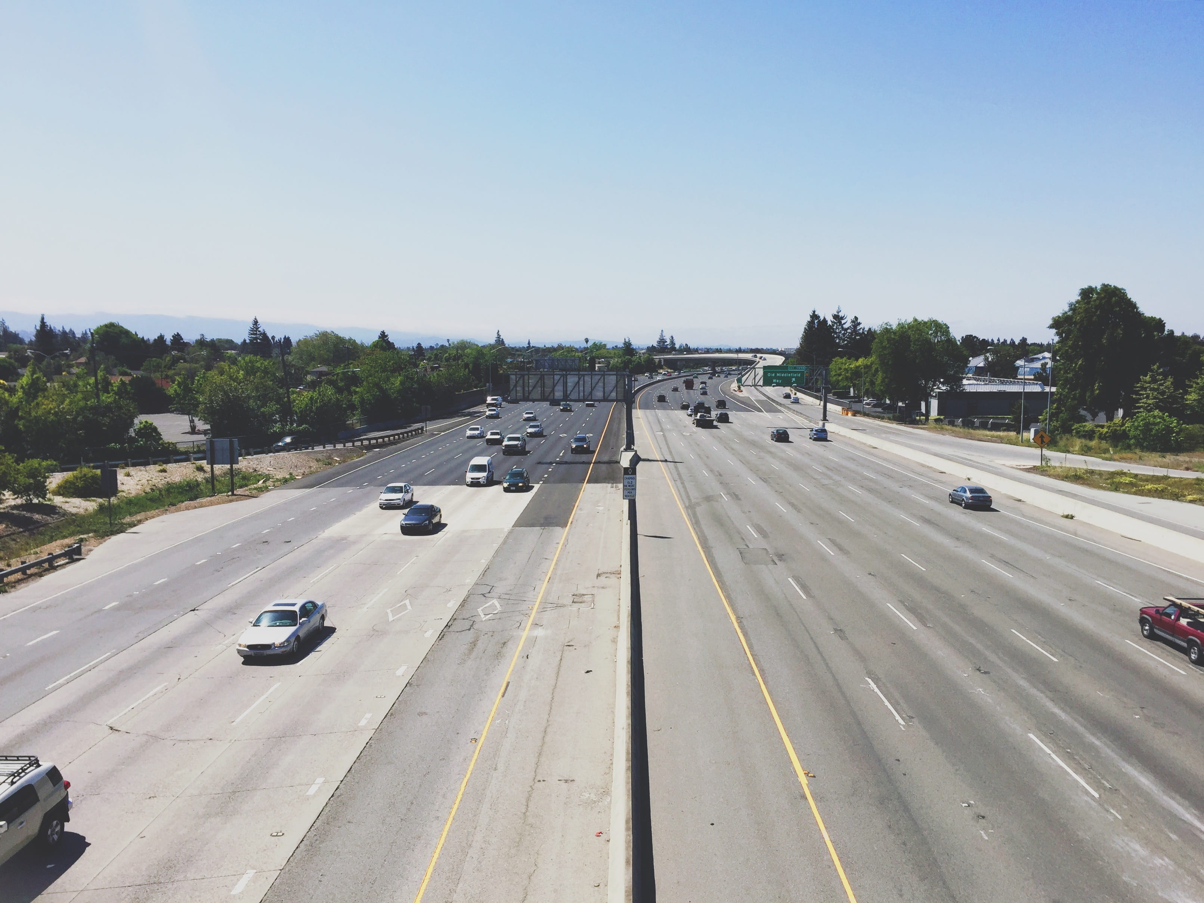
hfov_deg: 61.7
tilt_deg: -5.5
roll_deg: -0.1
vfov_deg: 48.2
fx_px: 1009
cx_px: 602
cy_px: 452
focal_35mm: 29
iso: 32
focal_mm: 4.15
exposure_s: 1/3968
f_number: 2.2
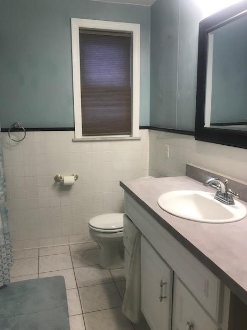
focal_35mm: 29
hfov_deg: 48.2
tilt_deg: -10.8
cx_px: 122
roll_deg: +1.0
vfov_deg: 61.7
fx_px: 276
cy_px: 170
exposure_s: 1/30
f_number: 1.8
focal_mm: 3.99
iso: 32
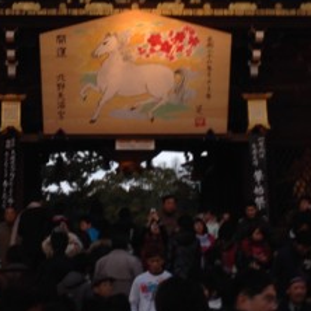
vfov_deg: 16.3
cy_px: 21
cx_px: 113
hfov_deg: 16.6
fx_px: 1067
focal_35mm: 105
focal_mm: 4.12
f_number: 2.4
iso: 50
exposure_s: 1/24
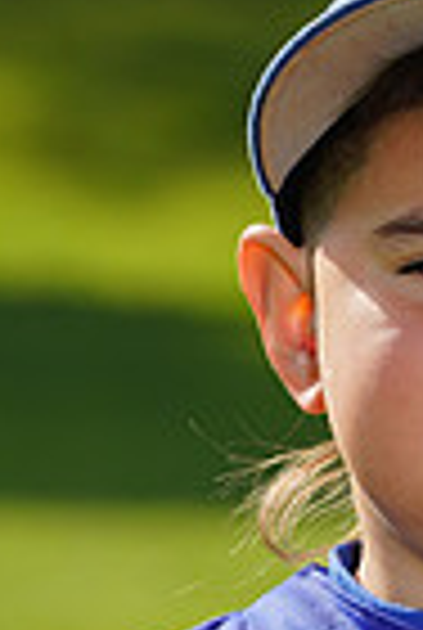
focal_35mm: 972
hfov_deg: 1.4
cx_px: 488
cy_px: 842
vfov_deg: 2.1
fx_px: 17046
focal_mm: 235
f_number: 9
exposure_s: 1/250
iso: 100
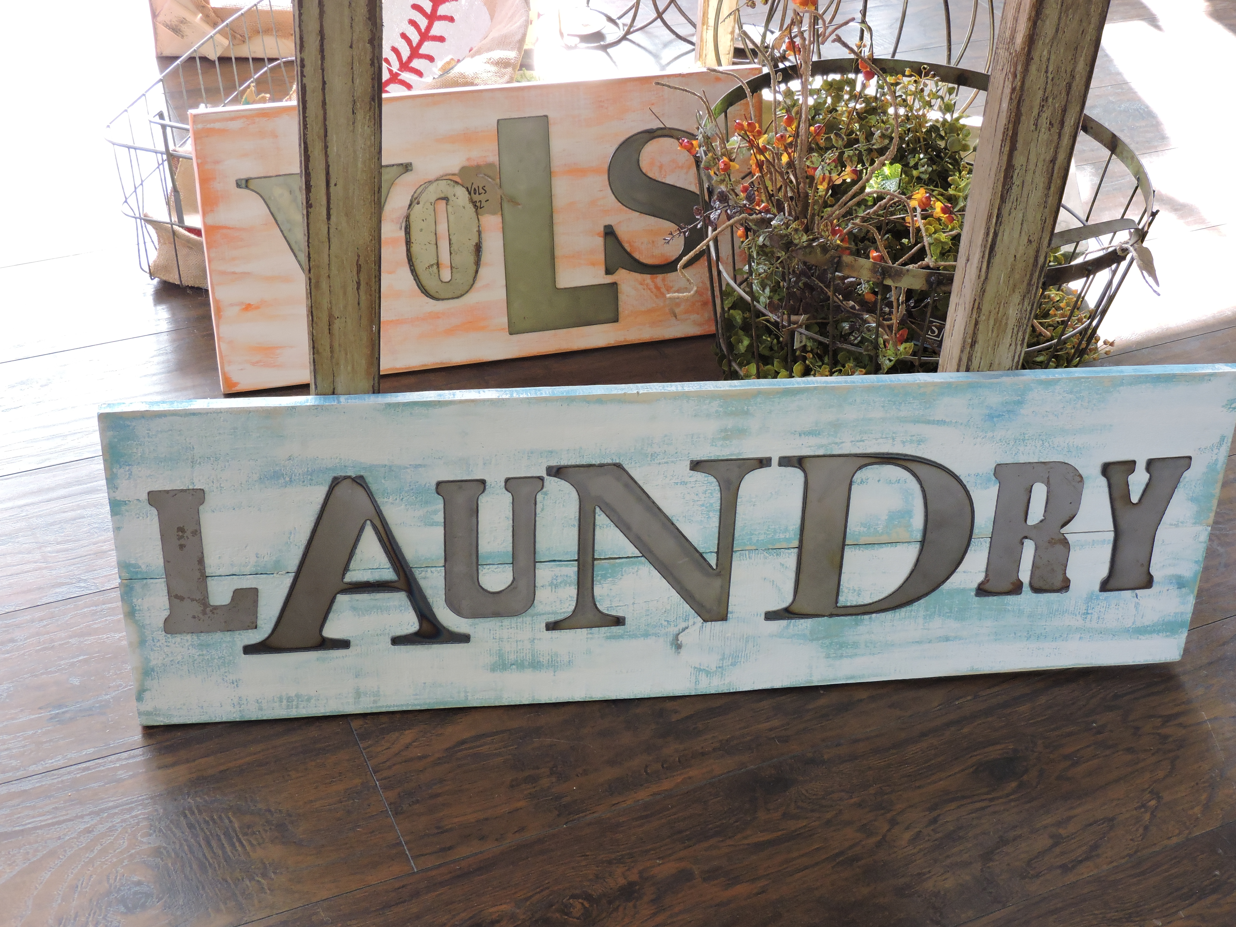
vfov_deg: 30.9
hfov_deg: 40.4
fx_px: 1678
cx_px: 618
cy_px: 464
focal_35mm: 47
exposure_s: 1/40
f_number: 3.5
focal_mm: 8.4
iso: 400
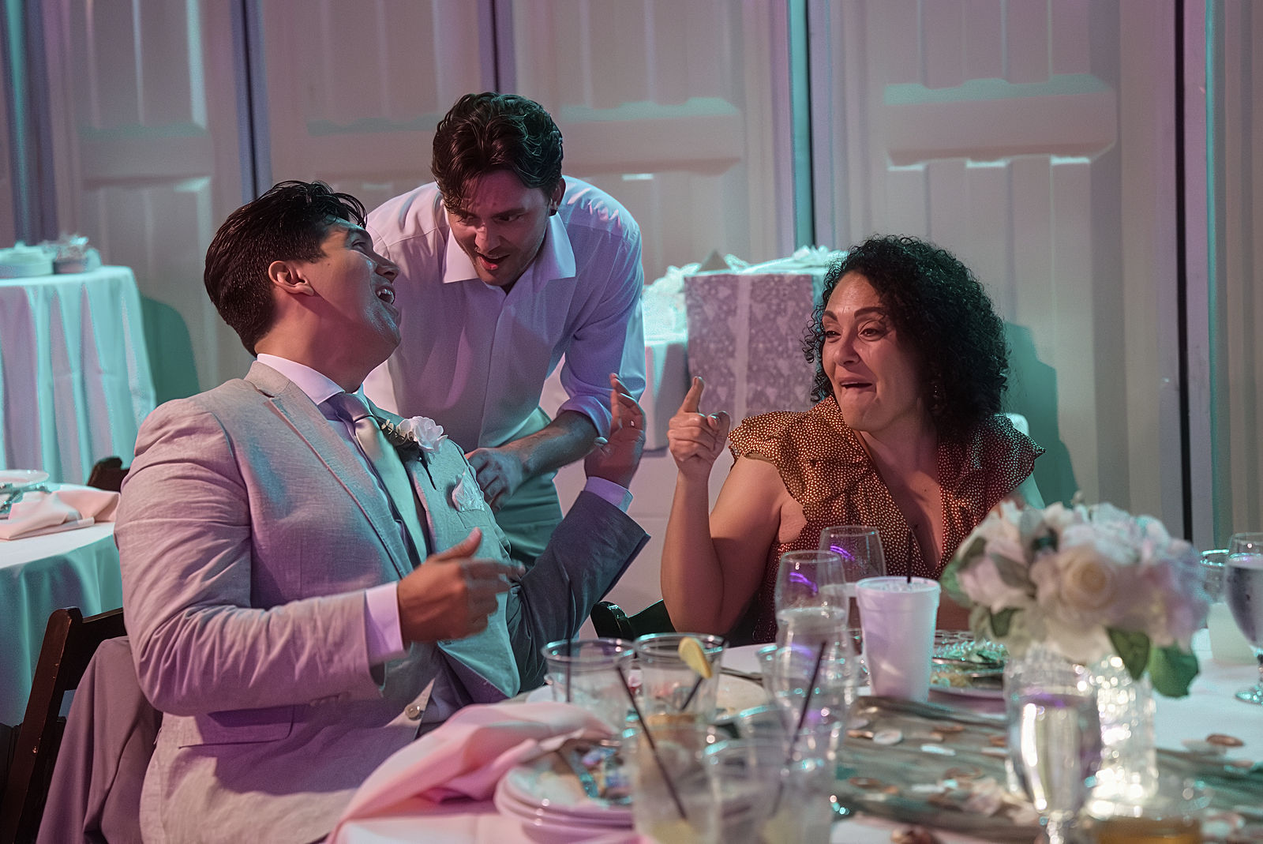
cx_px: 632
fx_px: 2106
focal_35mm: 60
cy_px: 422
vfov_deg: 22.7
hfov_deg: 33.4
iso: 12800
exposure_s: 1/160
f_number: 3.2
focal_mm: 60
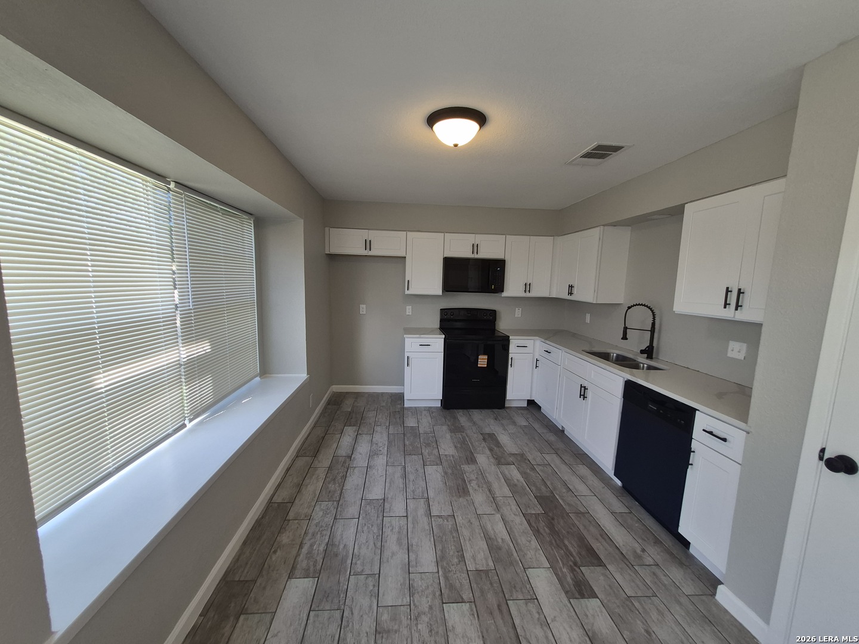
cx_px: 430
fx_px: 323
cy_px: 322
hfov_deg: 106.2
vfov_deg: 89.9
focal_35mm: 13
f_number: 2.2
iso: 64
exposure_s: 1/120
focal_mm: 1.74
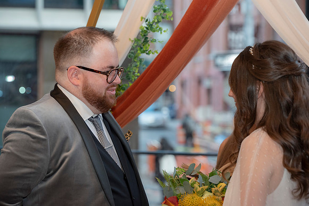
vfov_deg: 11.2
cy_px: 103
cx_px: 154
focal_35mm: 122
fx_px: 1047
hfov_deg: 16.8
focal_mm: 122
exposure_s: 1/125
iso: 800
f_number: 5
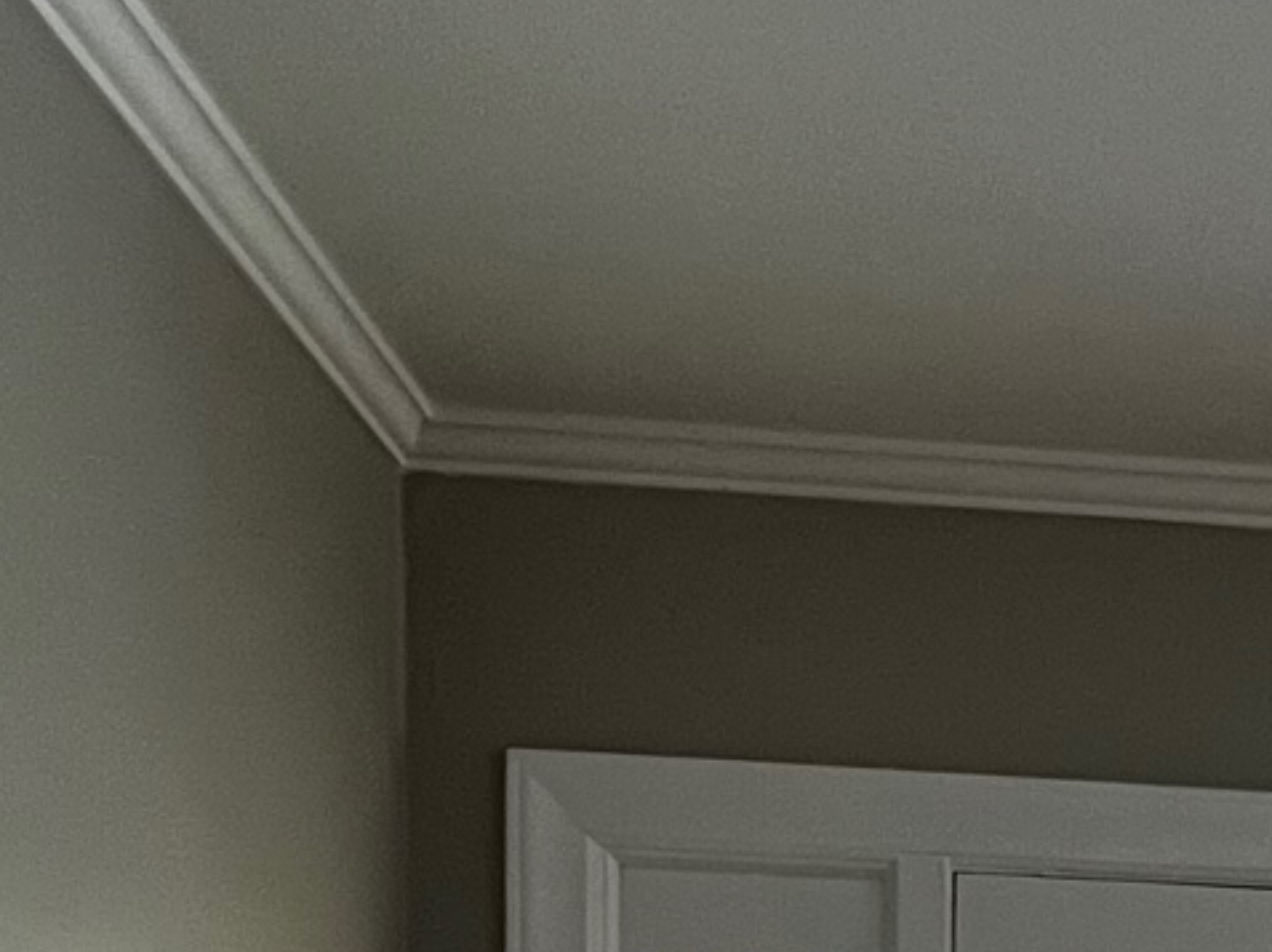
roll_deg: -1.6
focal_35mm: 55
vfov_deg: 20.6
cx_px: 1403
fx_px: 2020
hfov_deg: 31.1
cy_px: 1595
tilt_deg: -5.1
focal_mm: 1.57
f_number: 1.8
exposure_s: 1/66
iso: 250
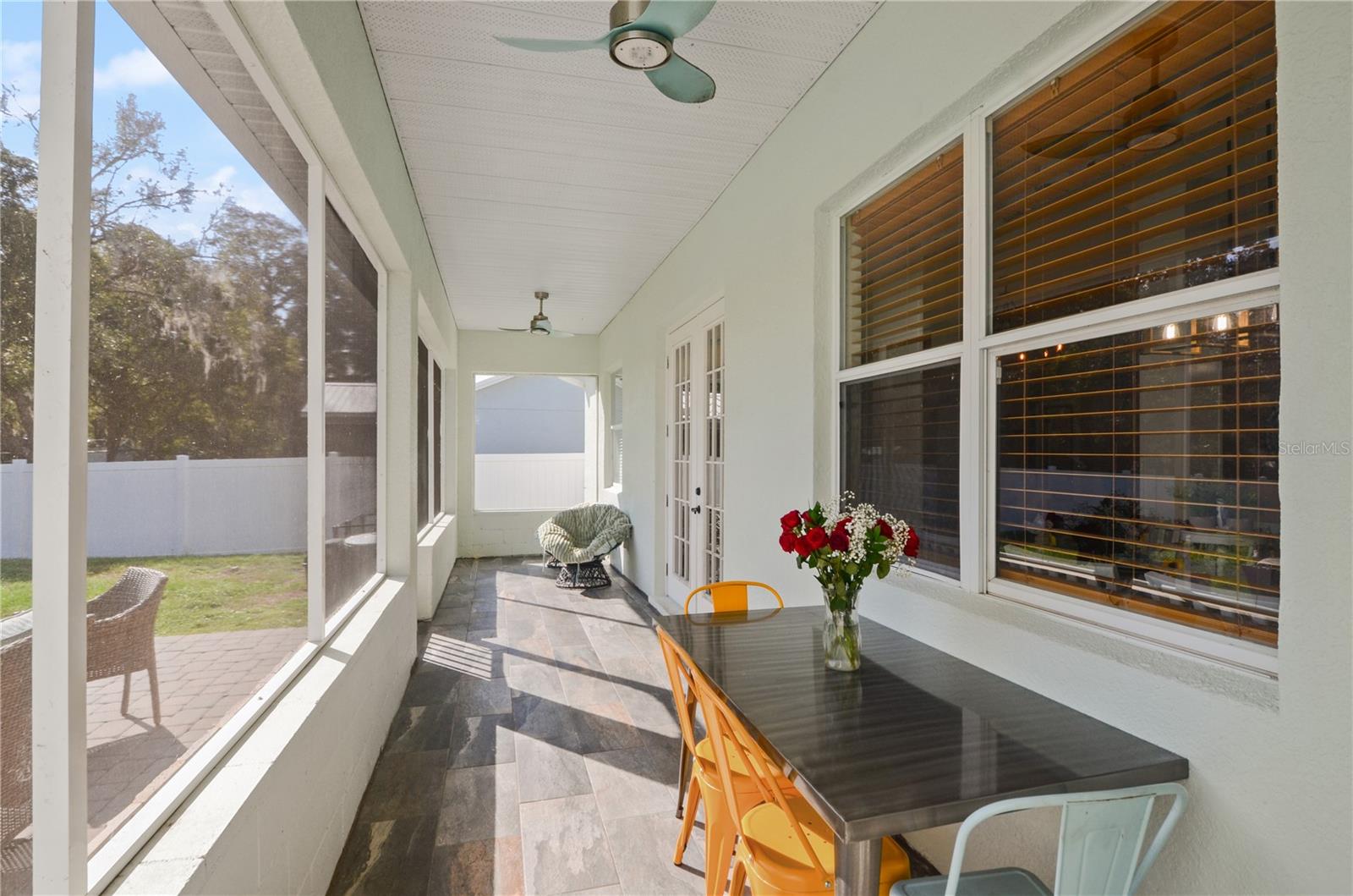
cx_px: 676
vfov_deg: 71.8
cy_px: 448
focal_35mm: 16
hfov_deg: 95.1
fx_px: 619
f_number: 8
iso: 250
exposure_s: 1/200
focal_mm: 11
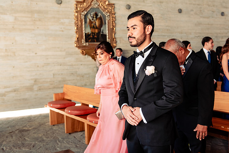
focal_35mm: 46
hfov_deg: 42.9
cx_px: 114
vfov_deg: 29.4
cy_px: 76
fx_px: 292
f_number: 3.5
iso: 640
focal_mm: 45
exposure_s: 1/250
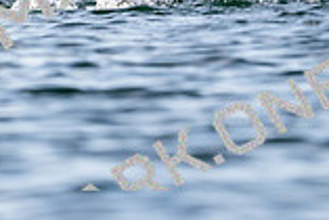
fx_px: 13510
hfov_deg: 1.4
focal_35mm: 1477
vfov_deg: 0.9
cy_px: -169
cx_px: 275
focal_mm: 400
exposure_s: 1/2500
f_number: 4.5
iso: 400
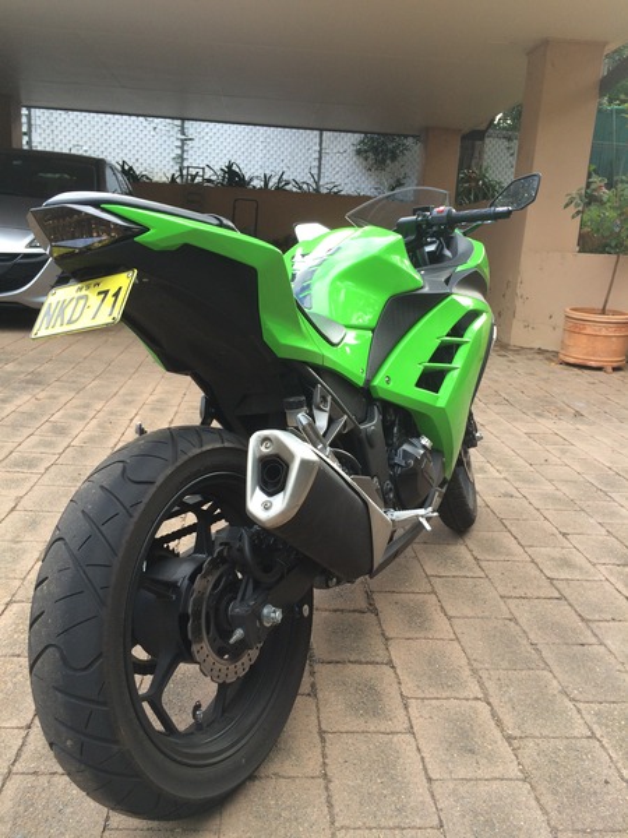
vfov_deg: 61.7
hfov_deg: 48.2
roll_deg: -2.6
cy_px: 419
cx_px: 314
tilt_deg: -13.4
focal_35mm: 29
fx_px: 701
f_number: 2.2
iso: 40
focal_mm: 4.15
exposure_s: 1/60
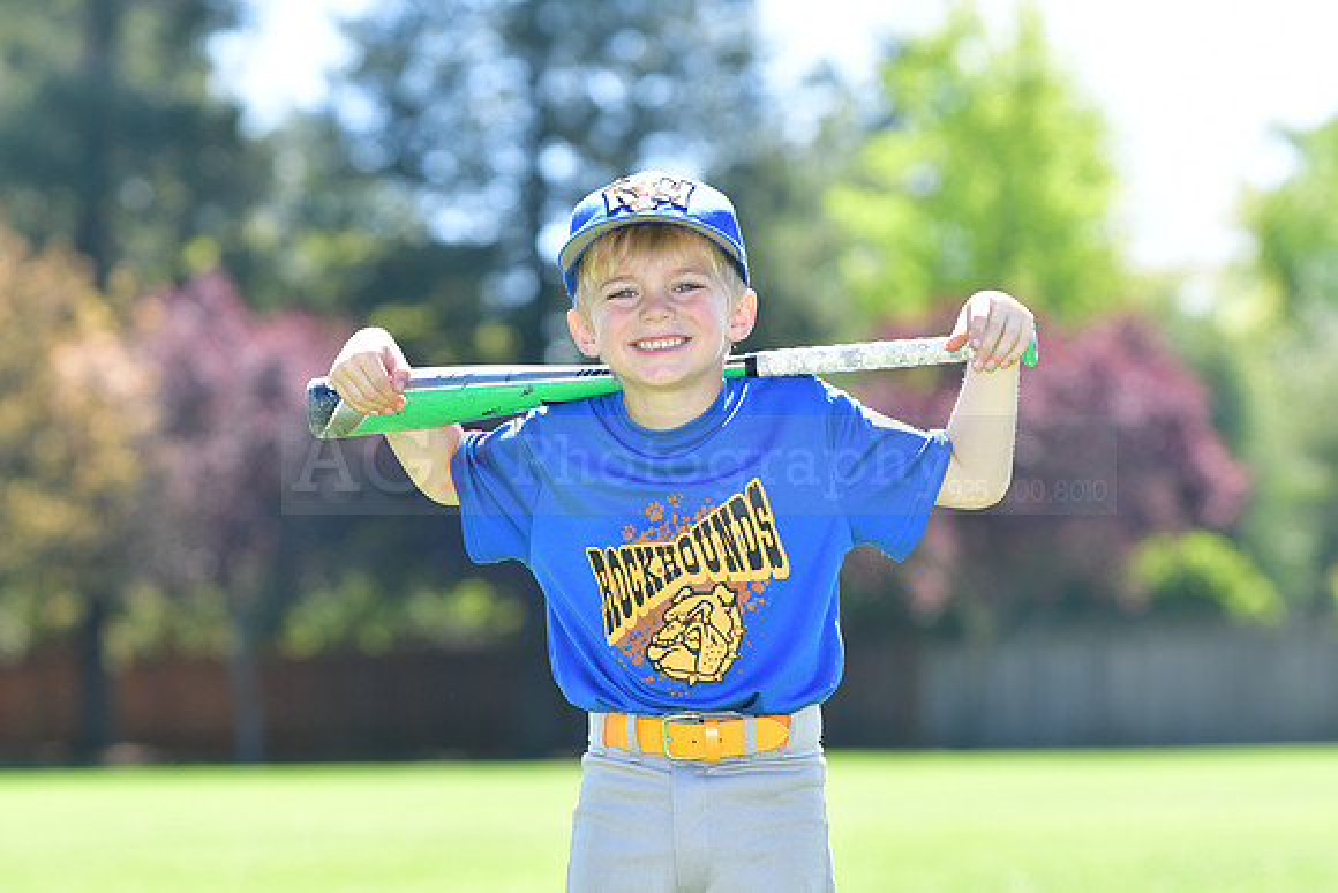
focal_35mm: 180
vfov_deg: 7.6
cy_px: 446
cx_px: 669
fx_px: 6691
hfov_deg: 11.4
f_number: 4.5
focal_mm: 120
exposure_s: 1/1000
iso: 400
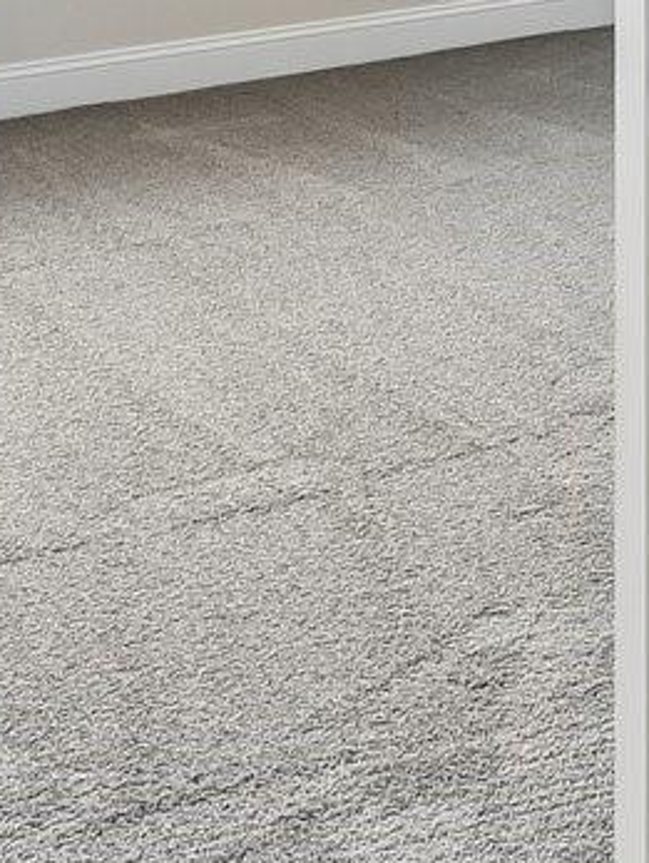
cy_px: -434
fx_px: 2121
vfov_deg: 19.9
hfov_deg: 13.9
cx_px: 1400
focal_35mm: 85
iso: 200
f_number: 11
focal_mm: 15
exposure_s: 1/6
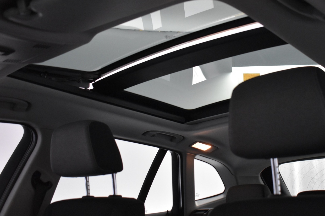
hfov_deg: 41.6
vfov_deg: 28.6
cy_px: 120
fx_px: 424
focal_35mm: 47
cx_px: 206
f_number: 3.8
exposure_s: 1/60
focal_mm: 24
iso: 2200
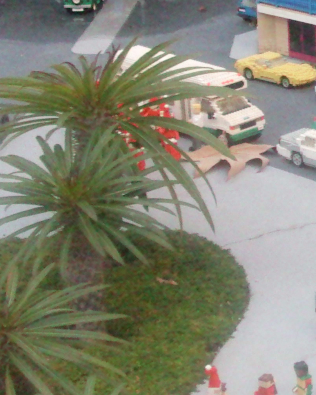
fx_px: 1543
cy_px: 109
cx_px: 509
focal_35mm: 132
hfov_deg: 11.1
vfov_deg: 14.5
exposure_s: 1/60
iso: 800
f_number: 3.1
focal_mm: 6.3
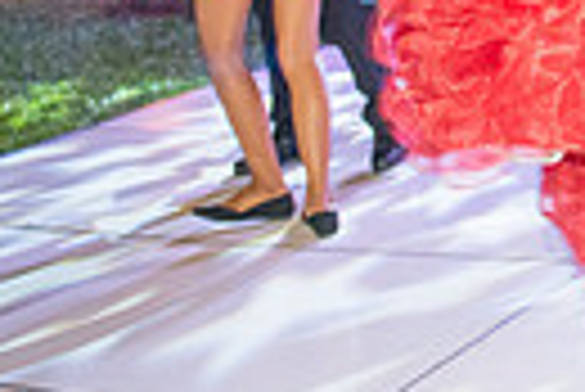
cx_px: 864
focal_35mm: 107
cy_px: -241
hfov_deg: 17.3
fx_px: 1741
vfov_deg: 12.1
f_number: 3.2
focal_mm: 24
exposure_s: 1/100
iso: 1600
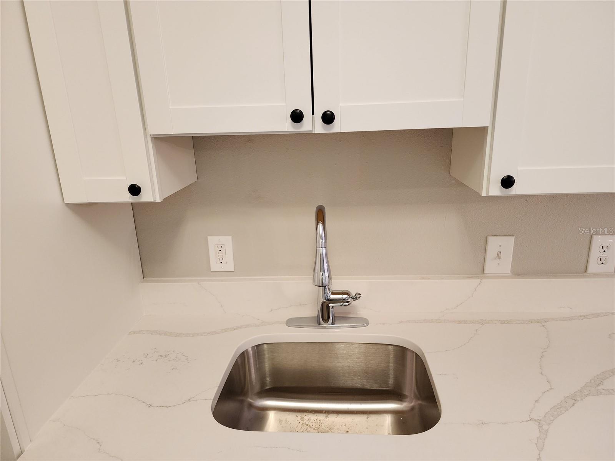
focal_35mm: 23
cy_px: 230
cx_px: 308
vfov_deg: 58.9
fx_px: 409
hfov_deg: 73.9
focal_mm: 6.4
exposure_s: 1/120
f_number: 1.8
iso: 320
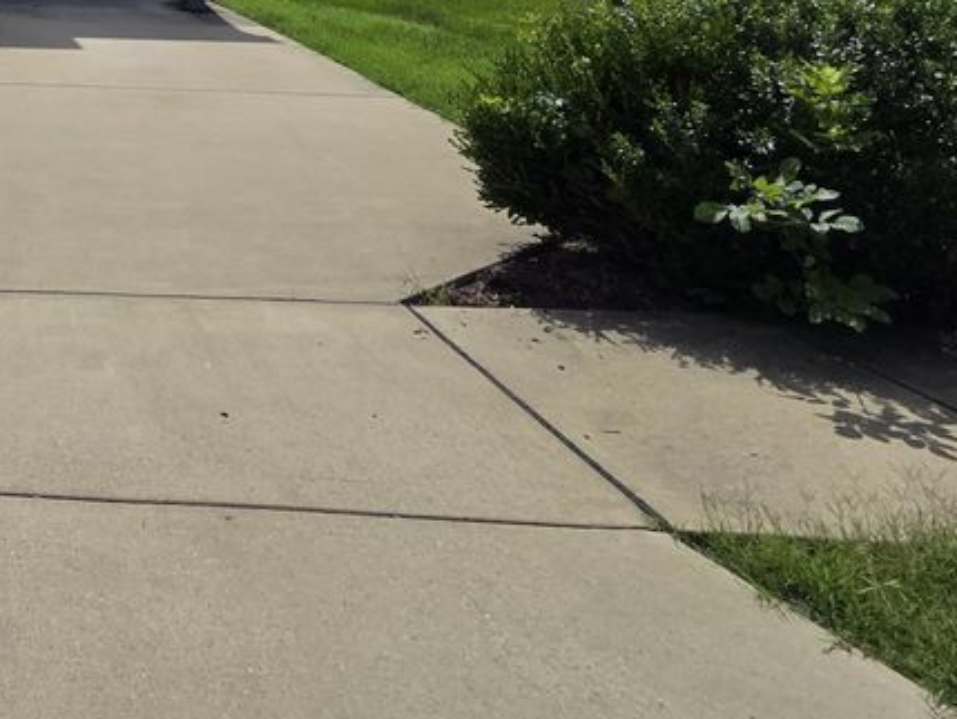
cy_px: -105
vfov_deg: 36.9
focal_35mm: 31
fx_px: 857
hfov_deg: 43.1
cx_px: -132
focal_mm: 2.2
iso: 50
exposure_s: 1/5144
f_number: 2.2
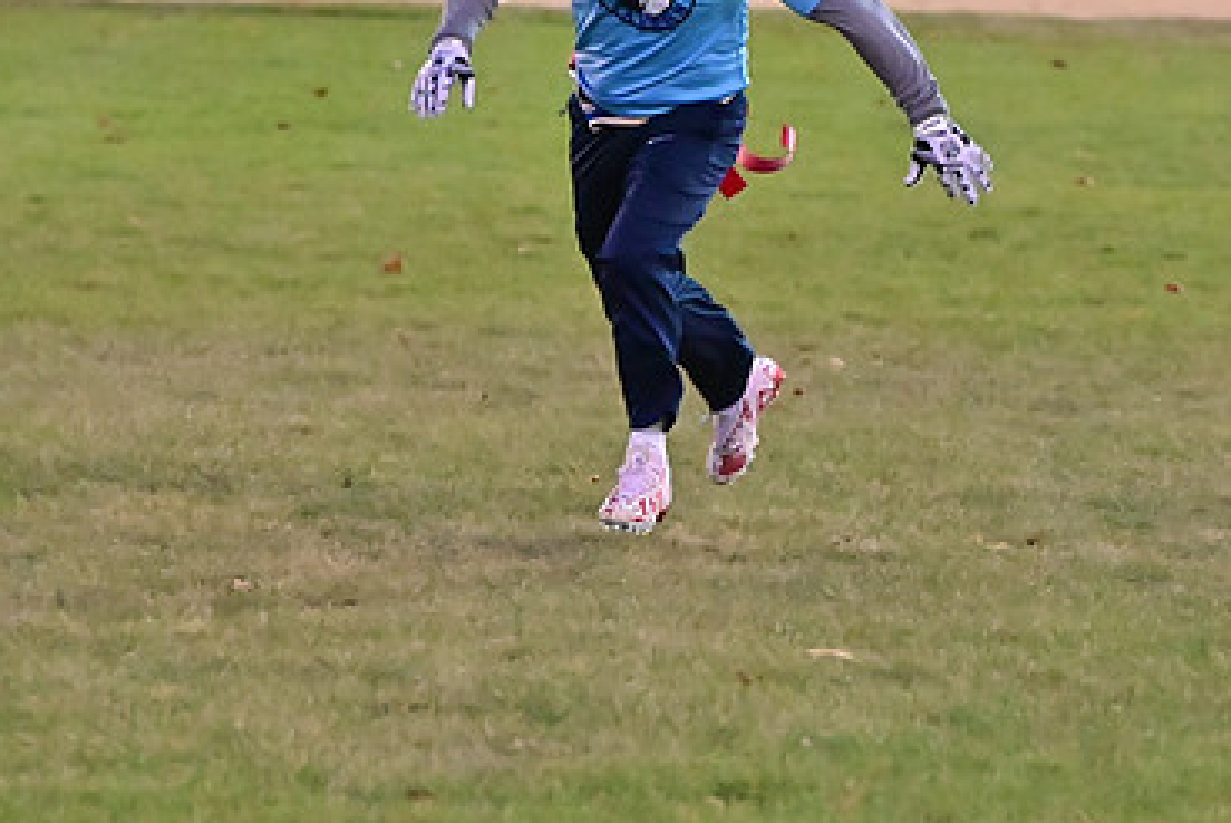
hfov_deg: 6.7
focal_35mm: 307
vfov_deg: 4.5
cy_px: 199
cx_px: 846
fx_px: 10506
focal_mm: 130
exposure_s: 1/640
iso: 6400
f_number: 4
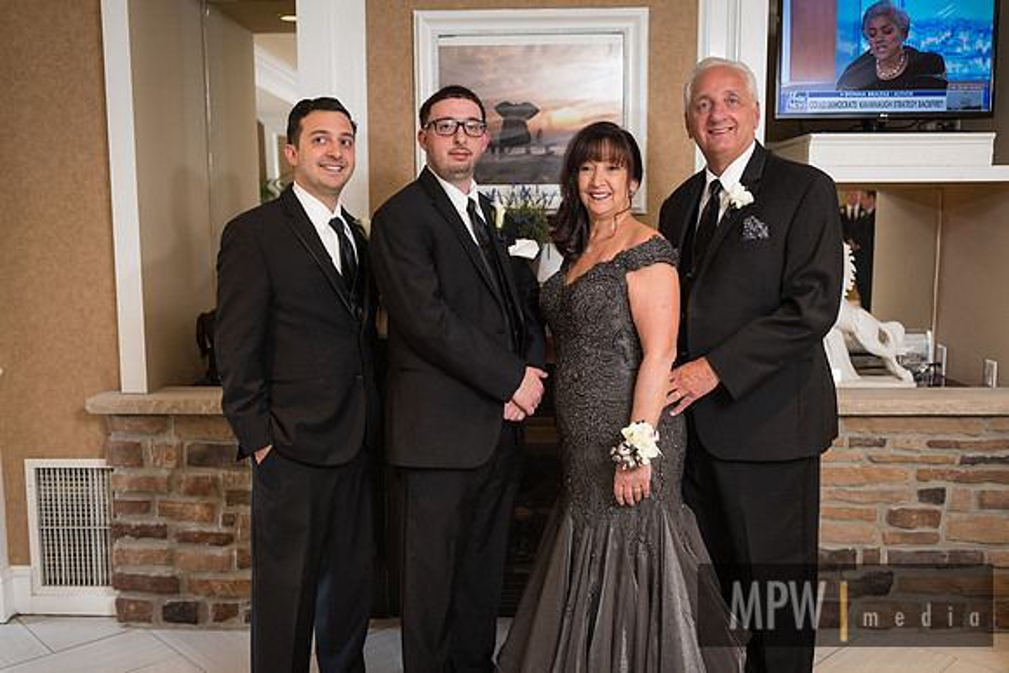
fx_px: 981
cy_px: 336
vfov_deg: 37.9
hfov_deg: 54.4
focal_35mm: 35
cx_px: 504
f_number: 3.2
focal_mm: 35
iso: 800
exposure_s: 1/160
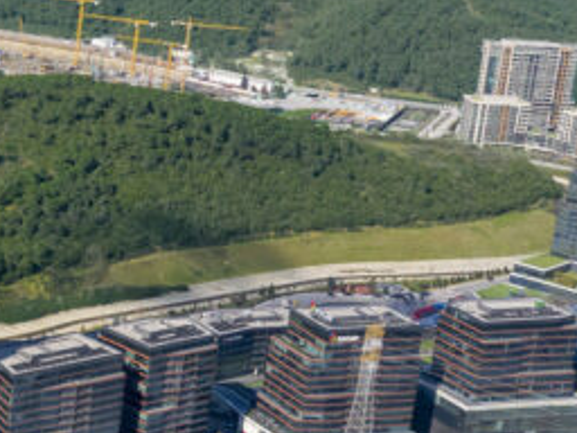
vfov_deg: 15.4
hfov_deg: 16.6
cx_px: -500
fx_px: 1600
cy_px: 154
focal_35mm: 96
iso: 200
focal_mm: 12.29
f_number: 4
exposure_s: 1/200
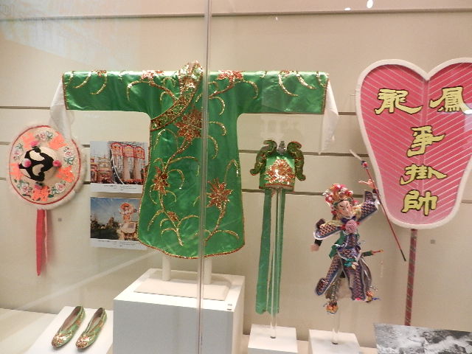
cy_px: 177
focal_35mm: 25
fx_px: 341
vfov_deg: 54.9
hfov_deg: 69.4
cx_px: 236
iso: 400
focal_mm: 4.5
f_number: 3.5
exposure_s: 1/8
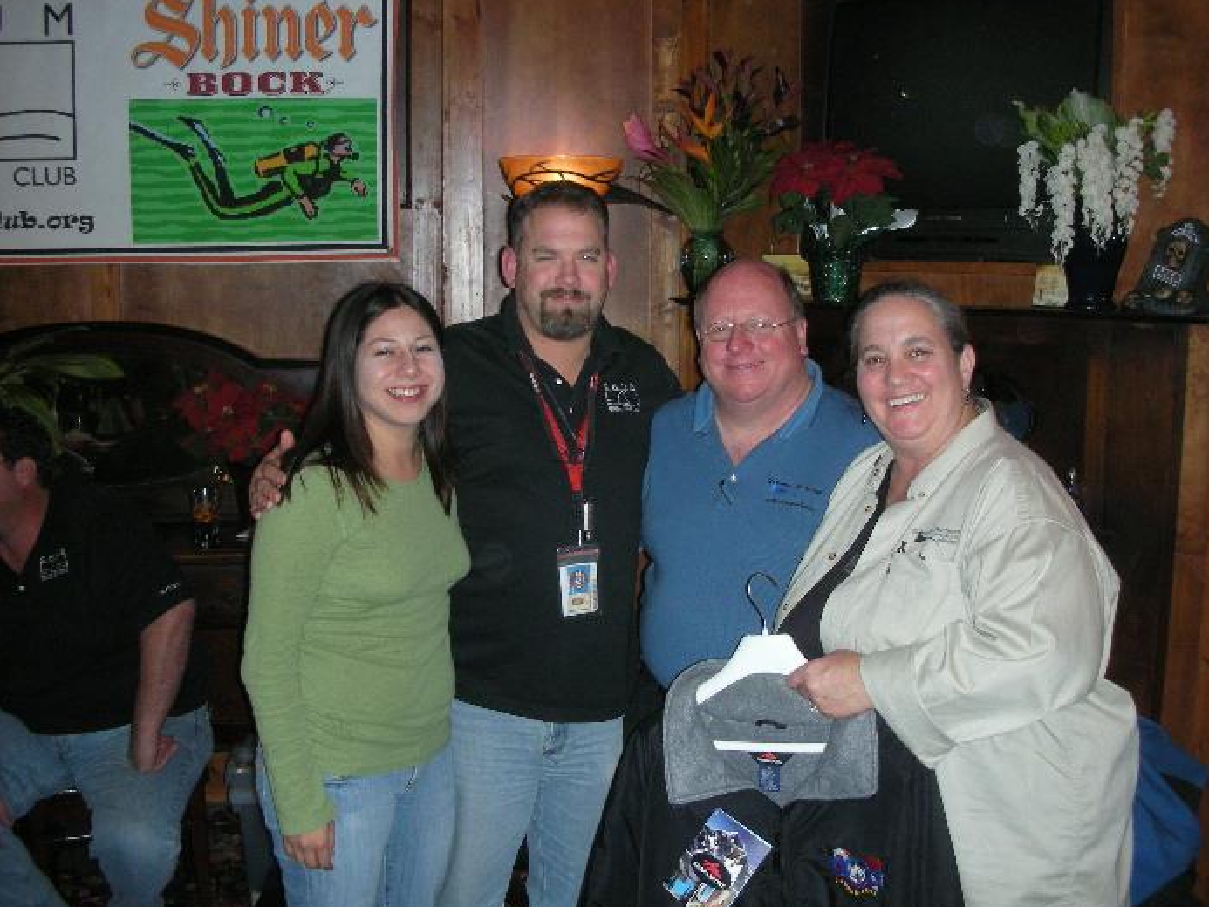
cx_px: 588
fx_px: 1362
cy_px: 432
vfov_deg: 36.8
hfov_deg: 47.9
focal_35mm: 39
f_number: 2.8
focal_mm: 5.8
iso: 162
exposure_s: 1/60
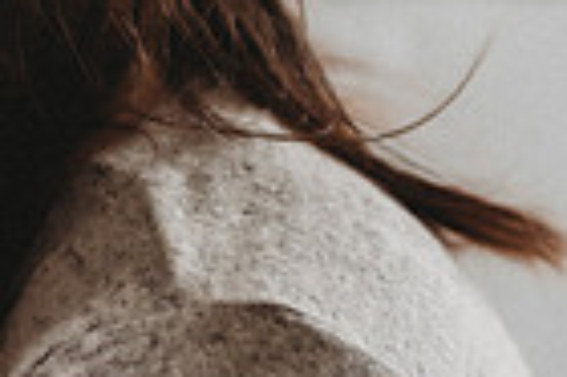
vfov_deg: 4.7
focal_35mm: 290
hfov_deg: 6.9
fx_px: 4562
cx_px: -510
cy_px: 55
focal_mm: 70
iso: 400
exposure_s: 1/125
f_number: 2.8
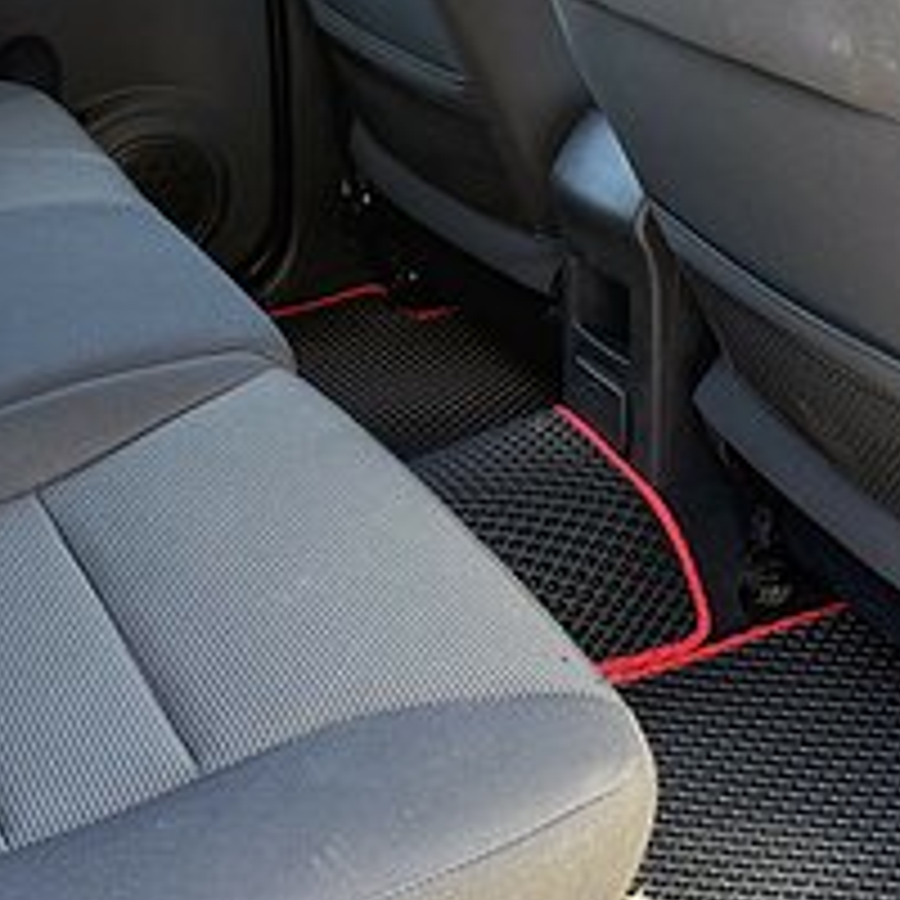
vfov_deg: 28.8
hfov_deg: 29.5
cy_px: 169
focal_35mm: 58
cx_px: 400
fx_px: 1706
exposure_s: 1/146
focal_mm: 6.76
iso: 200
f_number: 1.78
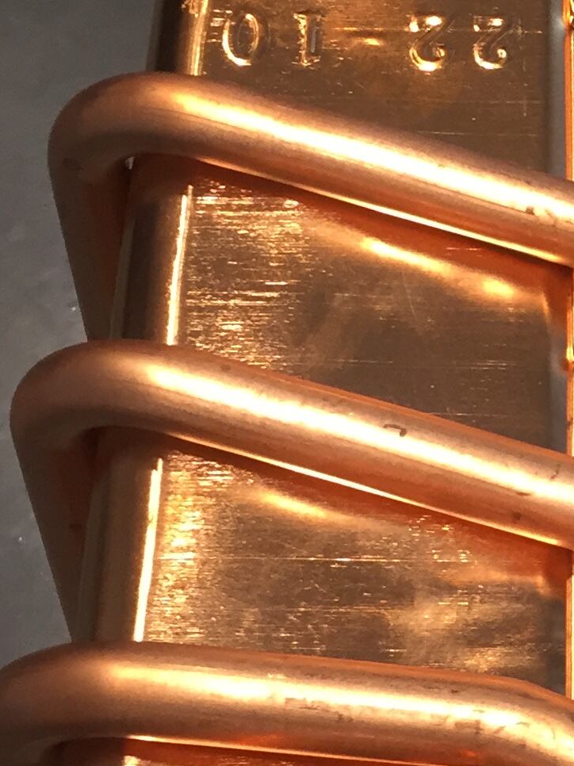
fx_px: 2168
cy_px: 381
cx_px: 779
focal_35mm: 98
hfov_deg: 14.4
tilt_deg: -61.6
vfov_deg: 20.0
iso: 50
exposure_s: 1/33
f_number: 2.2
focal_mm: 4.15
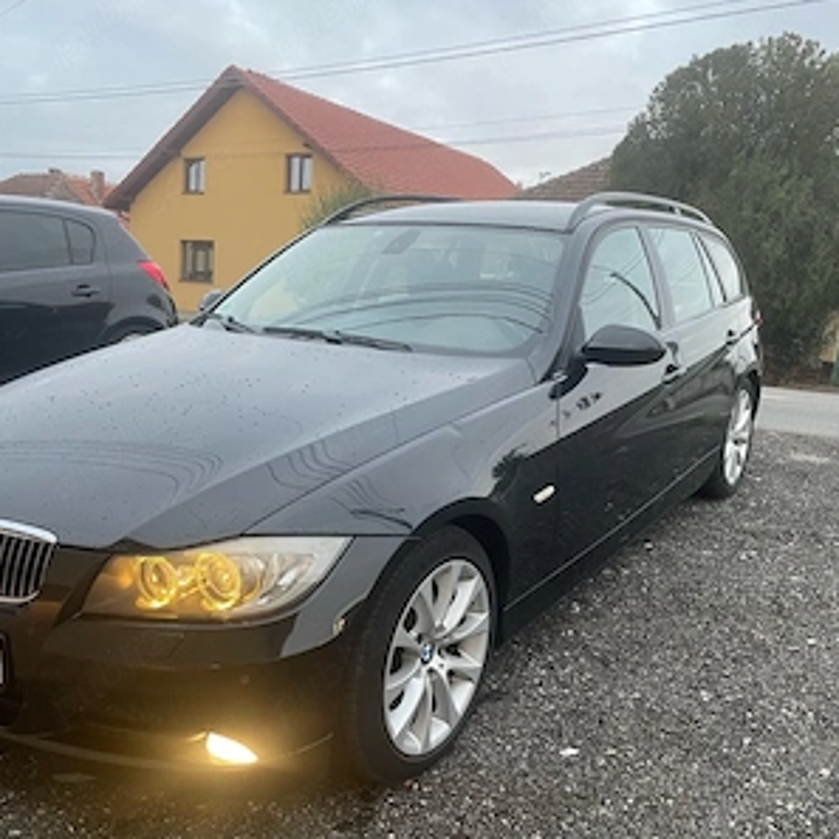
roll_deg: -5.3
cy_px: 466
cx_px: 418
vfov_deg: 52.4
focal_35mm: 31
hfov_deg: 52.5
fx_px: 850
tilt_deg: -11.4
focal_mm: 4.2
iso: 320
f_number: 1.6
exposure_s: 1/60
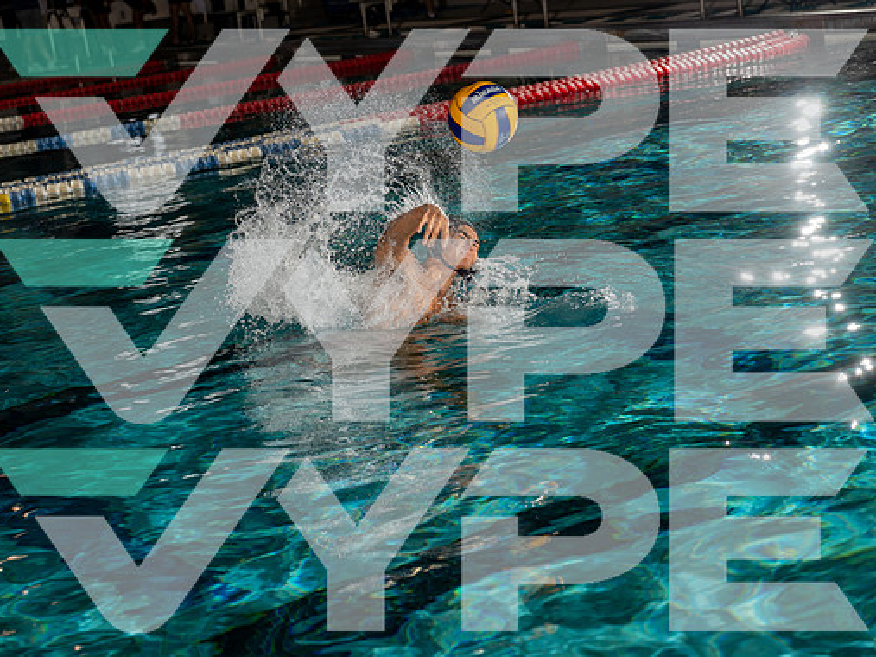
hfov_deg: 25.3
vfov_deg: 19.1
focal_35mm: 77
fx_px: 1948
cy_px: 331
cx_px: 434
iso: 100
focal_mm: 70
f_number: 4
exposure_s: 1/250
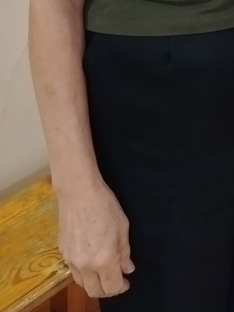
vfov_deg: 16.1
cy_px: -283
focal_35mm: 99
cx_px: 376
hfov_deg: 13.8
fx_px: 893
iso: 2638
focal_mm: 5.25
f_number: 1.75
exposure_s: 1/100
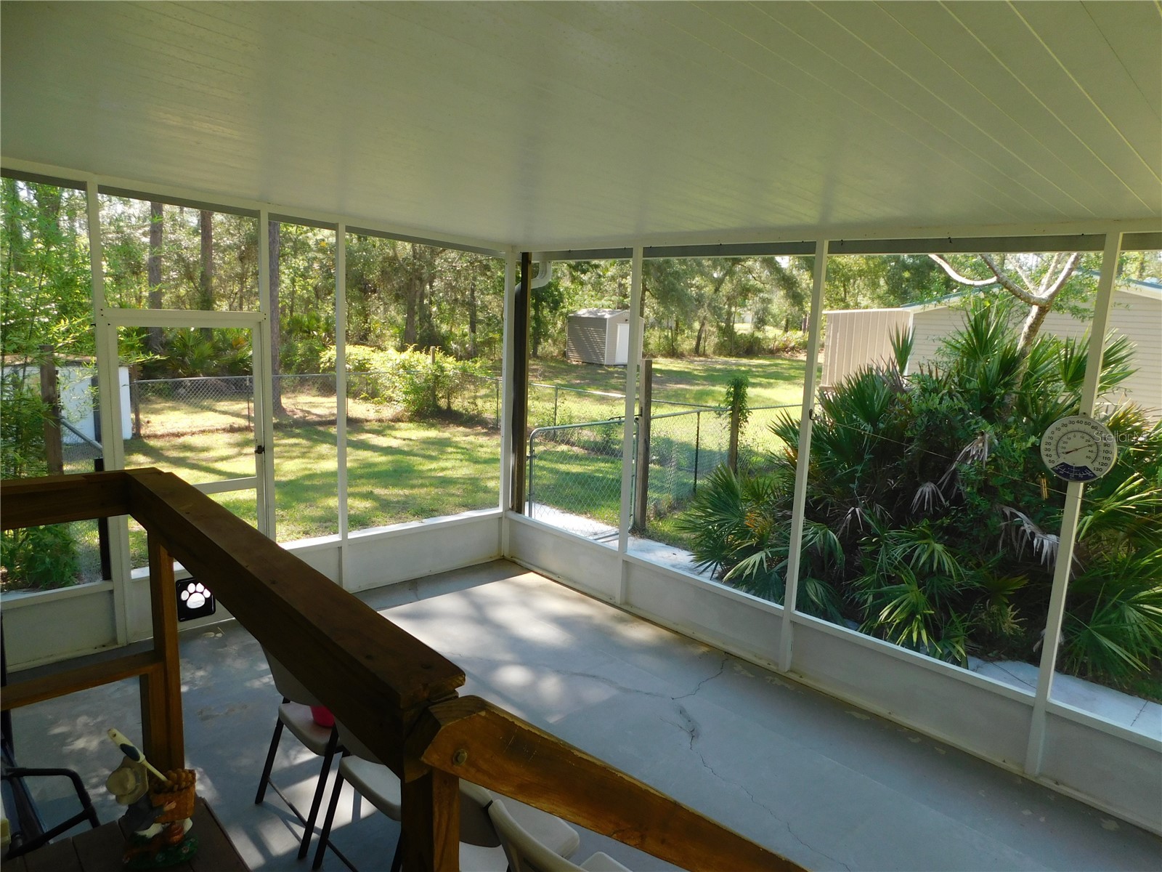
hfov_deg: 73.9
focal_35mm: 23
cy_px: 436
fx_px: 772
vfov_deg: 58.9
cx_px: 581
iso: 125
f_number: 3
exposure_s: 1/125
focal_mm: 4
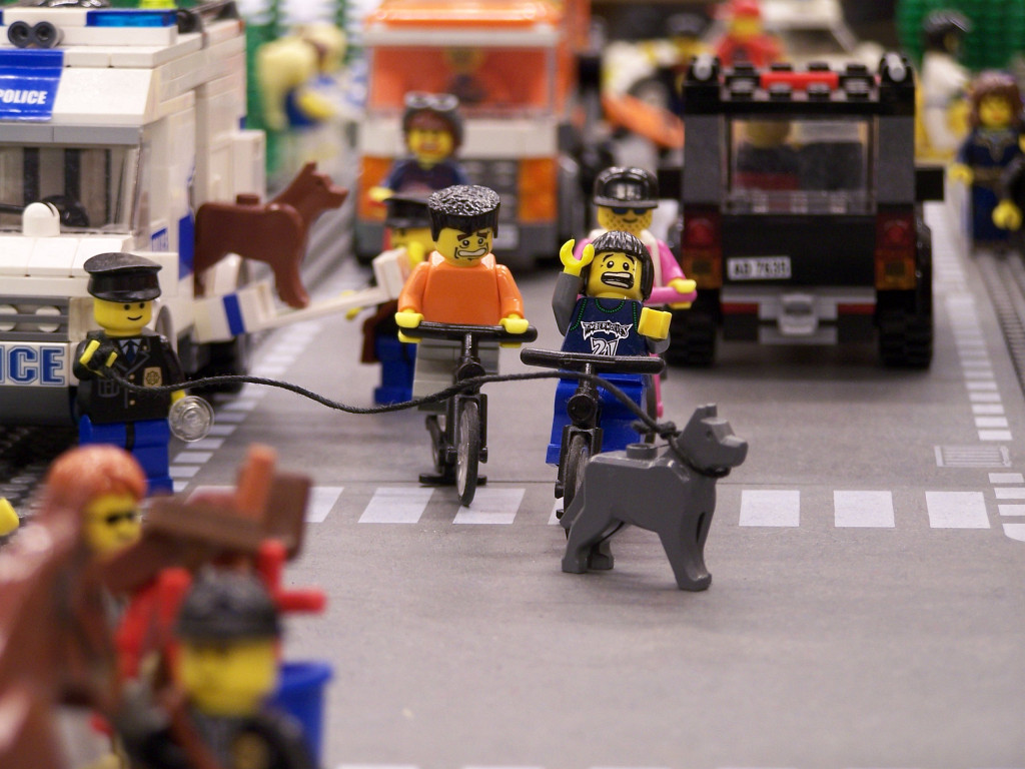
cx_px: 512
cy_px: 384
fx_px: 4116
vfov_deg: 10.7
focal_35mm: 139
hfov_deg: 14.2
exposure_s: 1/2
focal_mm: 23.1
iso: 80
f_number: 3.2
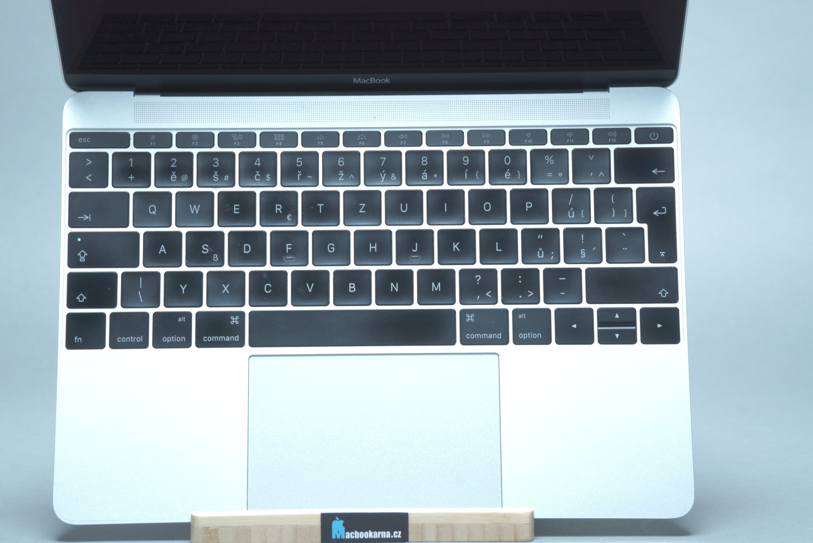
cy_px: 272
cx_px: 406
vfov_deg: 13.1
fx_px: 2372
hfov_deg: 19.4
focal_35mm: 105
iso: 320
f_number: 10
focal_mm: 70
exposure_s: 1/30
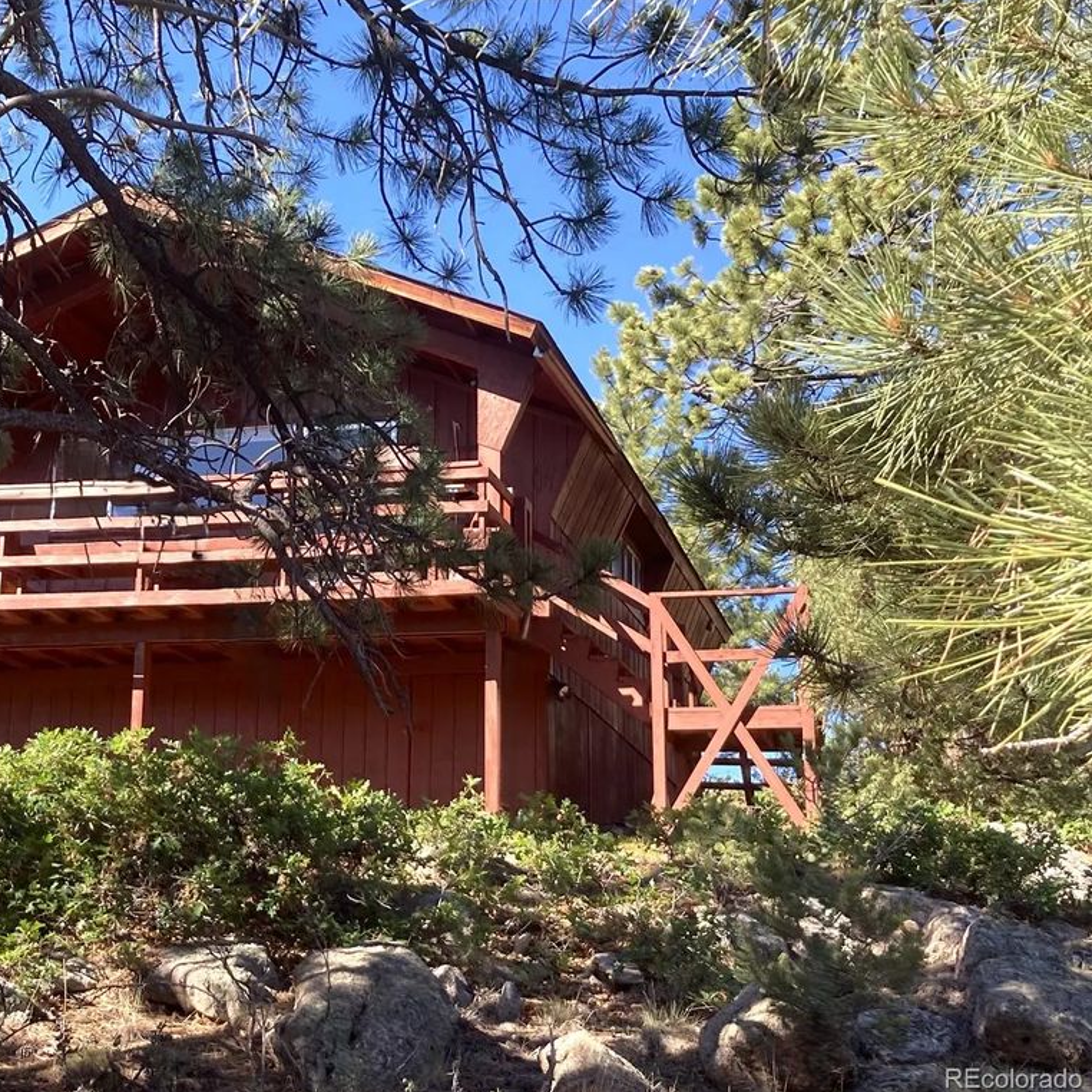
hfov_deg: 29.8
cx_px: 360
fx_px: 2034
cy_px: 547
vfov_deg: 30.0
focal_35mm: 57
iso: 20
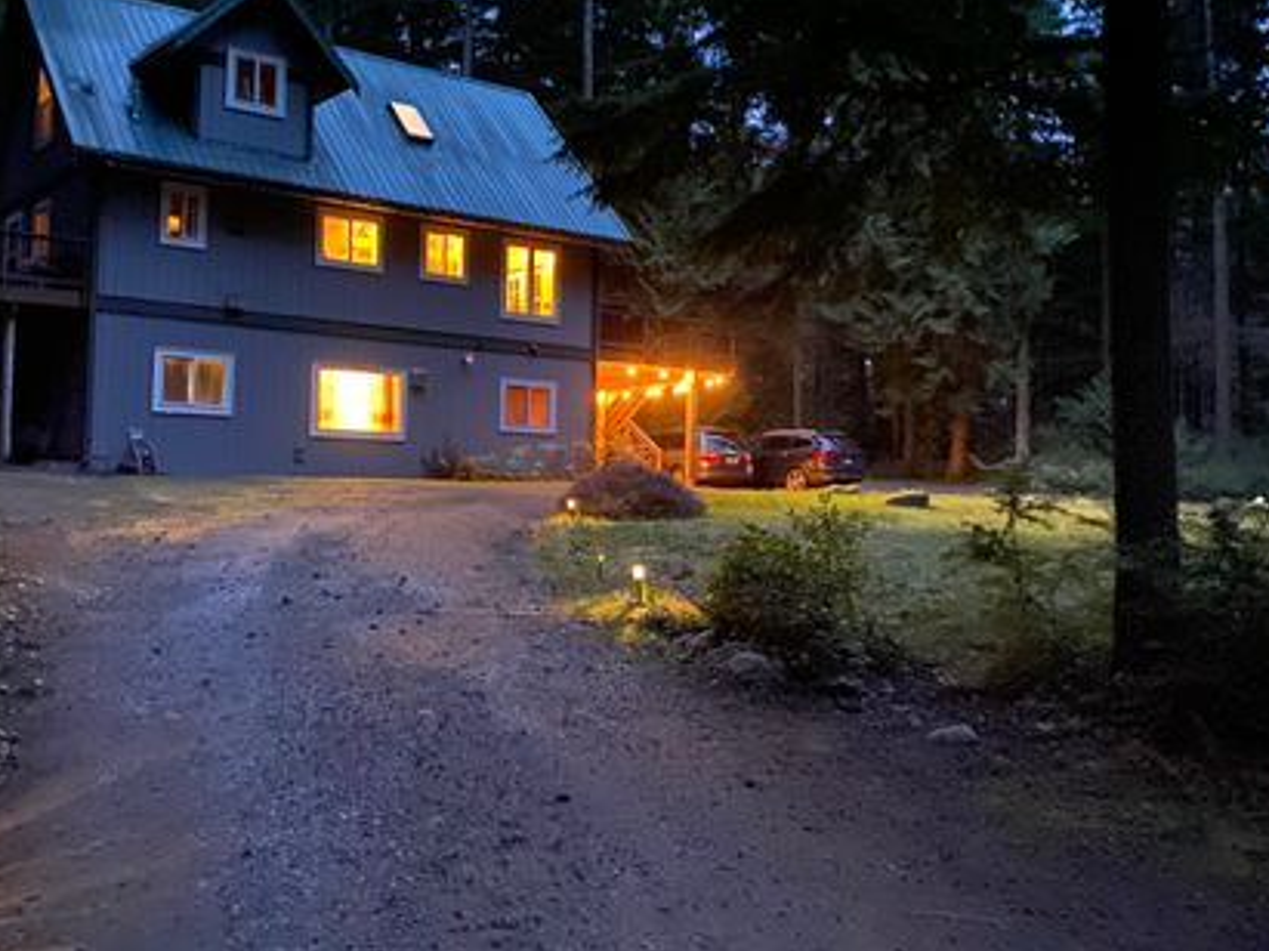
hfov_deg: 49.0
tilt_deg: +3.2
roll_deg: -1.1
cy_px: 417
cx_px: 602
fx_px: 1393
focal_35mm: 38
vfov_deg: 37.6
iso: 3200
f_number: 1.8
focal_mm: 4.25
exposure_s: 1/4
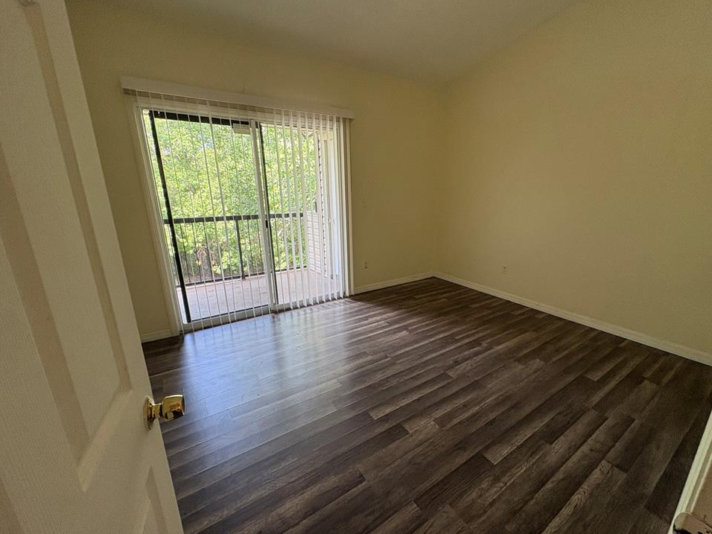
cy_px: 271
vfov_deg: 81.7
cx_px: 380
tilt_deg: -14.7
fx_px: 309
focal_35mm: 15
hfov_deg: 98.0
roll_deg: +0.2
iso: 125
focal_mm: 2.22
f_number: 2.2
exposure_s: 1/99
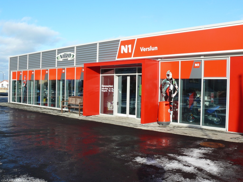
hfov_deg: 52.6
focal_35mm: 35
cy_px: 91
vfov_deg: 40.7
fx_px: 246
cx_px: 122
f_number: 6.3
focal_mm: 7.4
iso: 100
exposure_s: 1/250
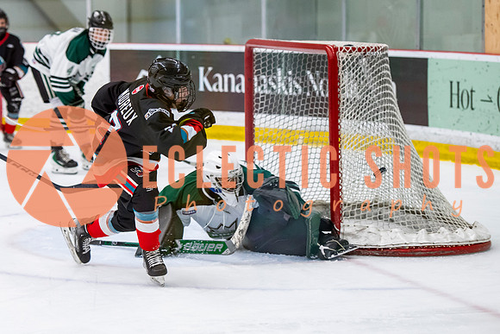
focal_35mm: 157
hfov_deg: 13.1
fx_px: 2180
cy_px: 150
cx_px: 165
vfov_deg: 8.8
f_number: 3.2
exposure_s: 1/640
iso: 2000
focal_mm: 102
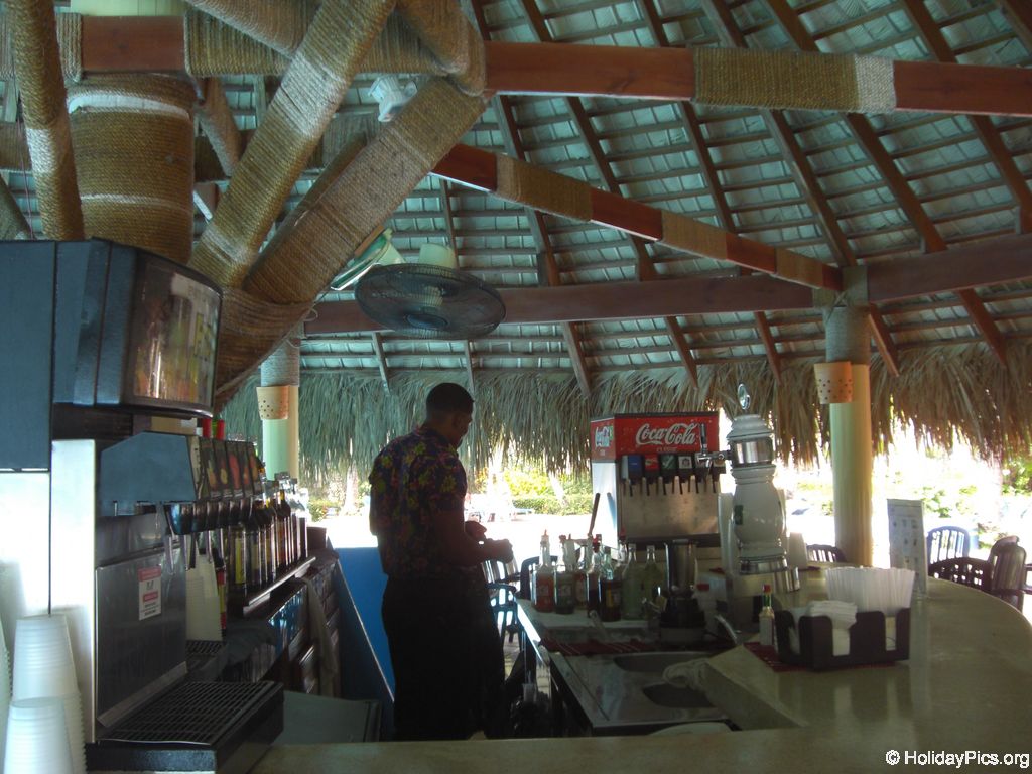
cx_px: 516
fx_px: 1133
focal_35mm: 38
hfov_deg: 49.0
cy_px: 387
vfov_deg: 37.7
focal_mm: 6.2
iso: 100
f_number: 2.7
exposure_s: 1/100
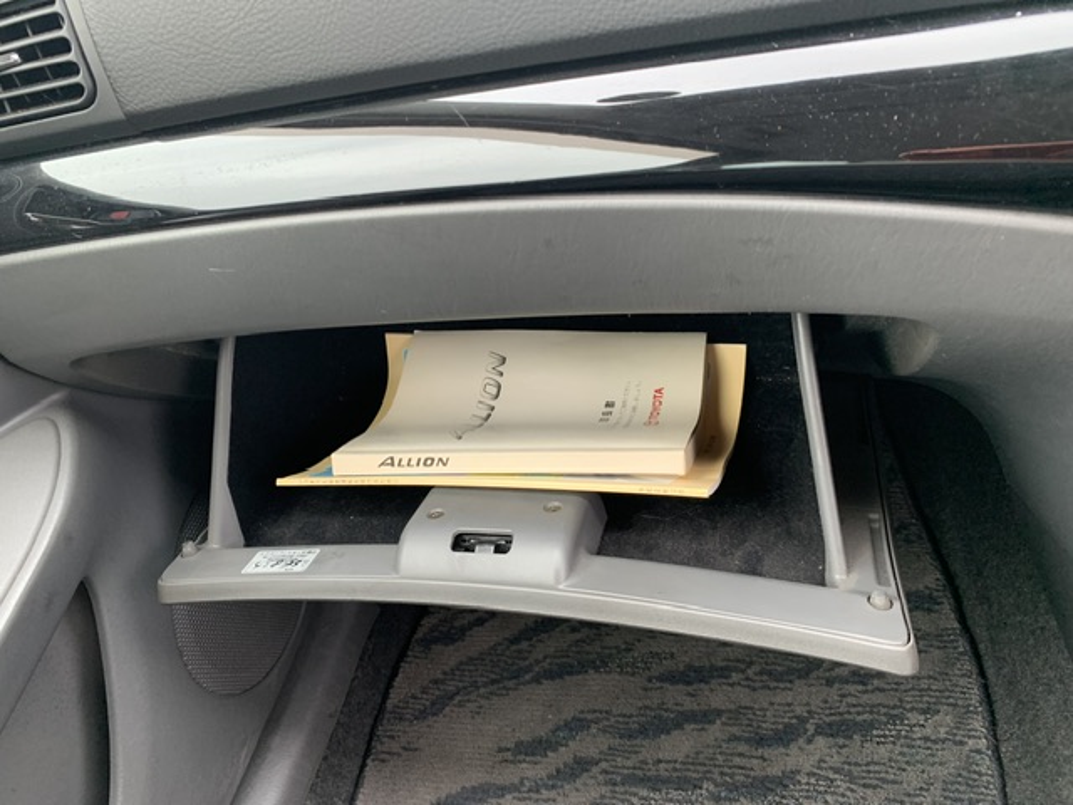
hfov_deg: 67.3
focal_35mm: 26
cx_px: 536
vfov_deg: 53.1
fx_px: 806
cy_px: 402
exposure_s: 1/73
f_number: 1.8
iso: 100
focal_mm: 4.25
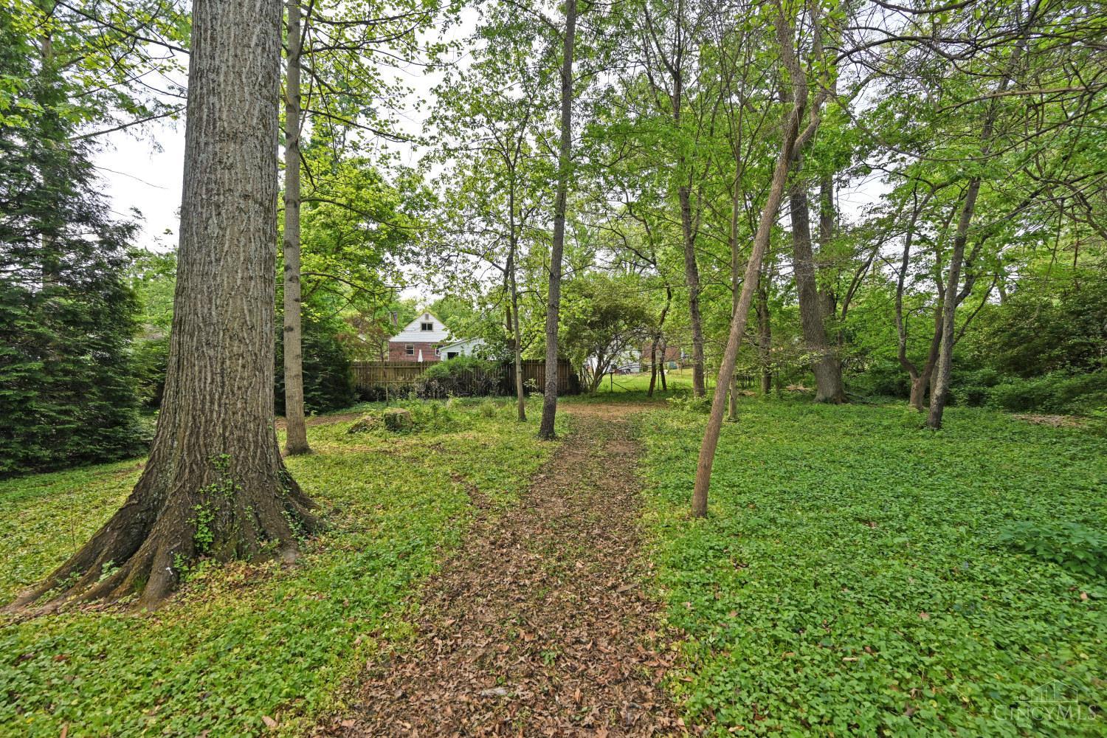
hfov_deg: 104.3
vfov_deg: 81.2
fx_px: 430
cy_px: 369
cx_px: 554
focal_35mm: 14
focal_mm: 14
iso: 200
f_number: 5.6
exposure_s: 1/250
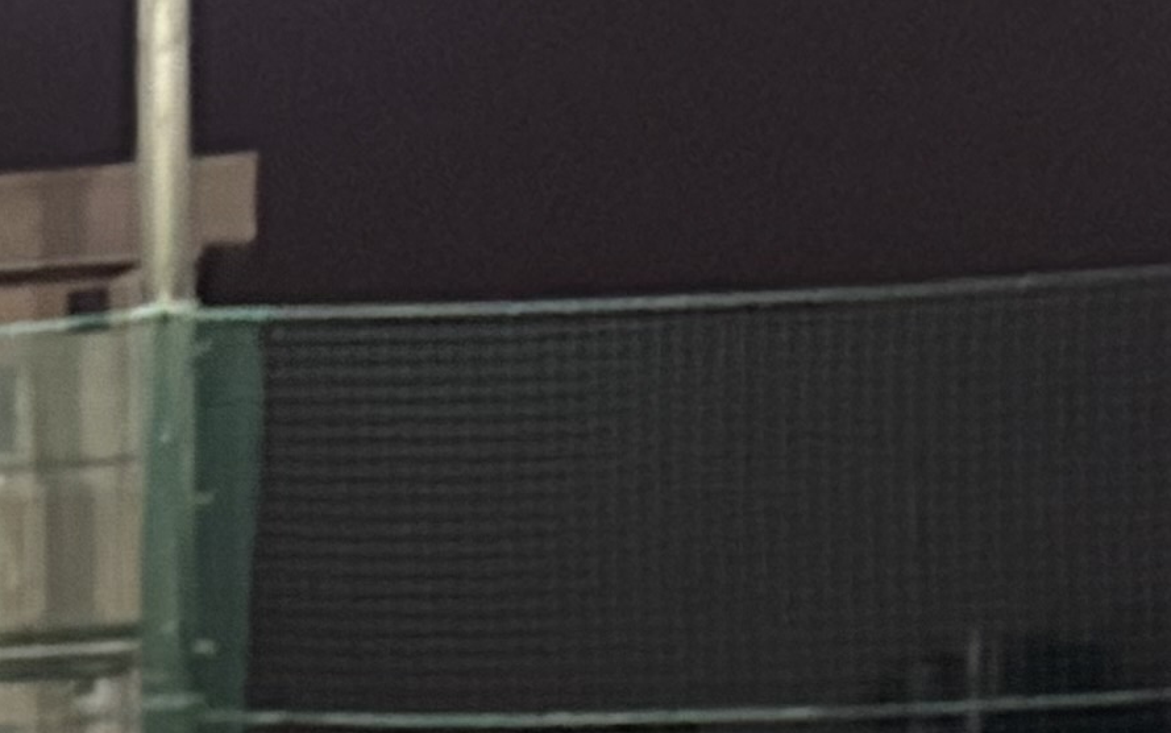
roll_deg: +2.0
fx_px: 5650
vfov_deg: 7.0
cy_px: 1724
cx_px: -2060
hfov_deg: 9.7
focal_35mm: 177
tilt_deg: -3.7
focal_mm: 5.96
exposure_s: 1/33
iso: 500
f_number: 1.6
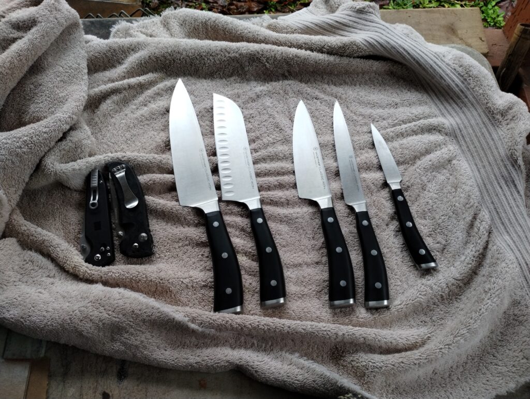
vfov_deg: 49.9
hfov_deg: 63.4
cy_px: 200
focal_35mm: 28
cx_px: 265
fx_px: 429
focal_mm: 4.27
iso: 328
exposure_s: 1/60
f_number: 1.8
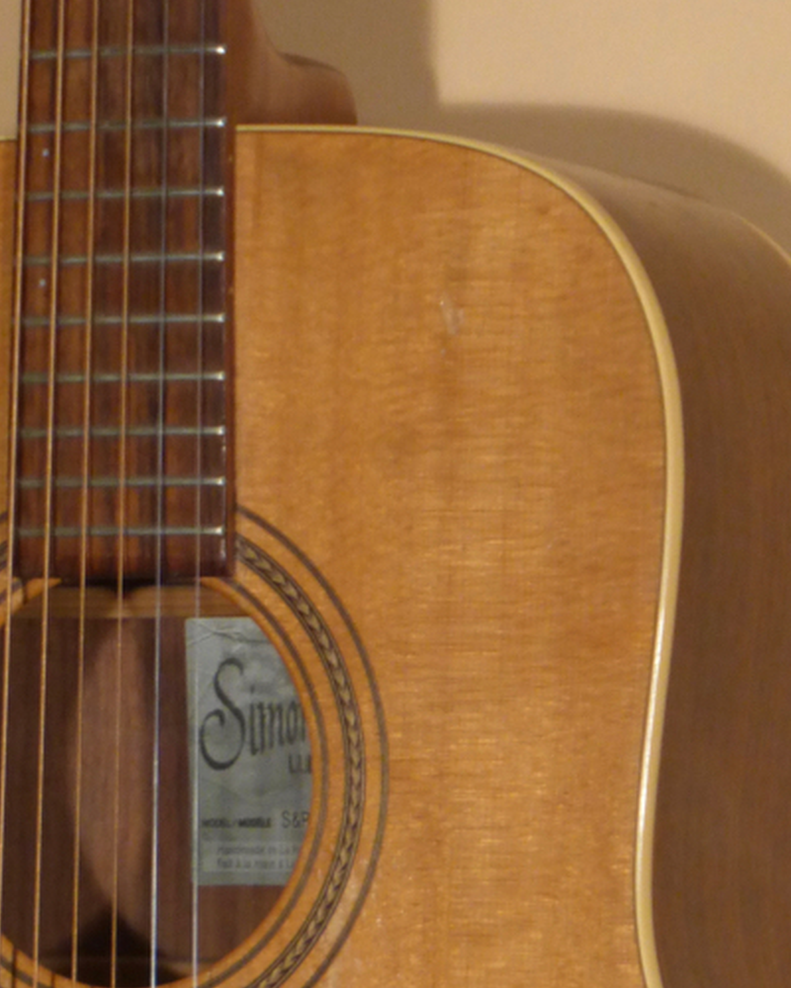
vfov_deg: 7.1
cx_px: 247
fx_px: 7901
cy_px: 1178
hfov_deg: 5.7
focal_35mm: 270
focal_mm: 20.6
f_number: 5.3
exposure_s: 1/80
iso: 200
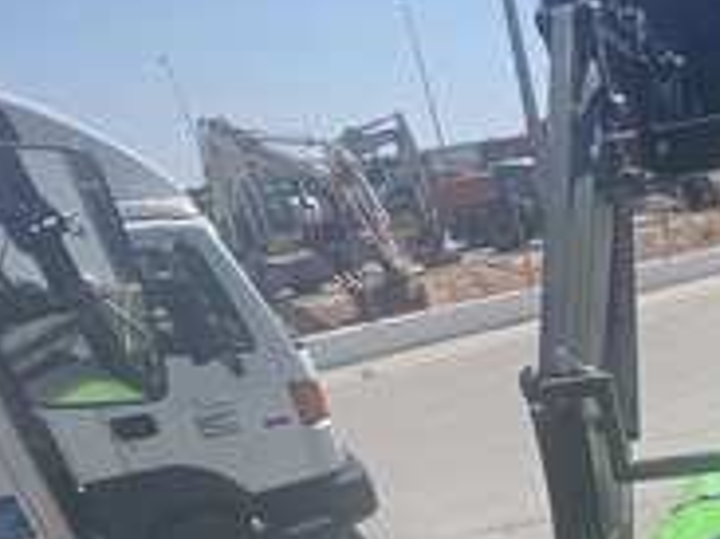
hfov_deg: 41.7
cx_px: 718
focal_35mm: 39
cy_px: 736
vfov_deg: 28.6
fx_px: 811
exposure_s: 1/1619
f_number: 1.9
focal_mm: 2.2
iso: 40
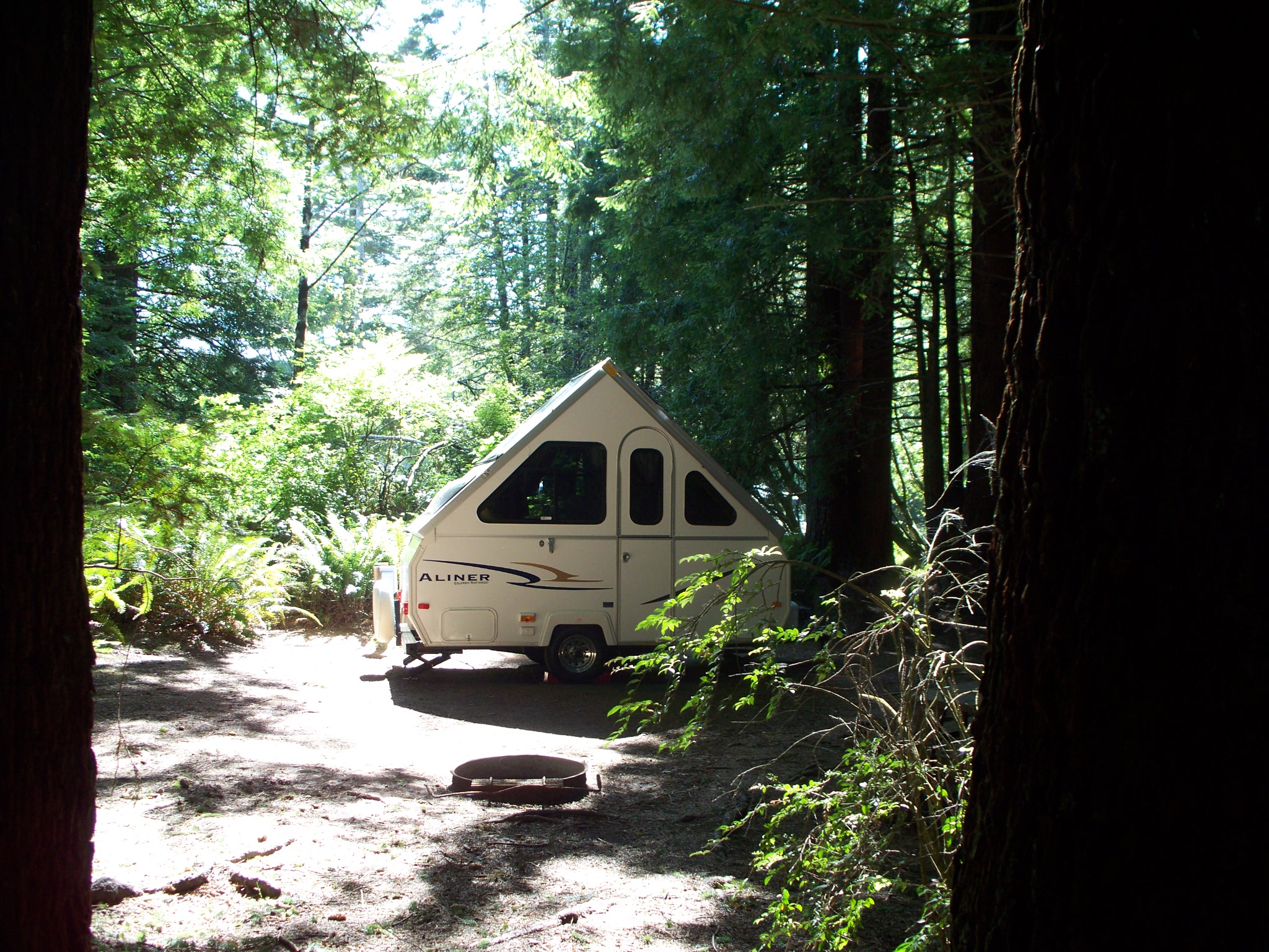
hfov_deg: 51.4
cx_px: 634
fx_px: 1320
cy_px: 476
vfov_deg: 39.7
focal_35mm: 36
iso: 100
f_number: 2.8
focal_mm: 7.54
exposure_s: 1/60
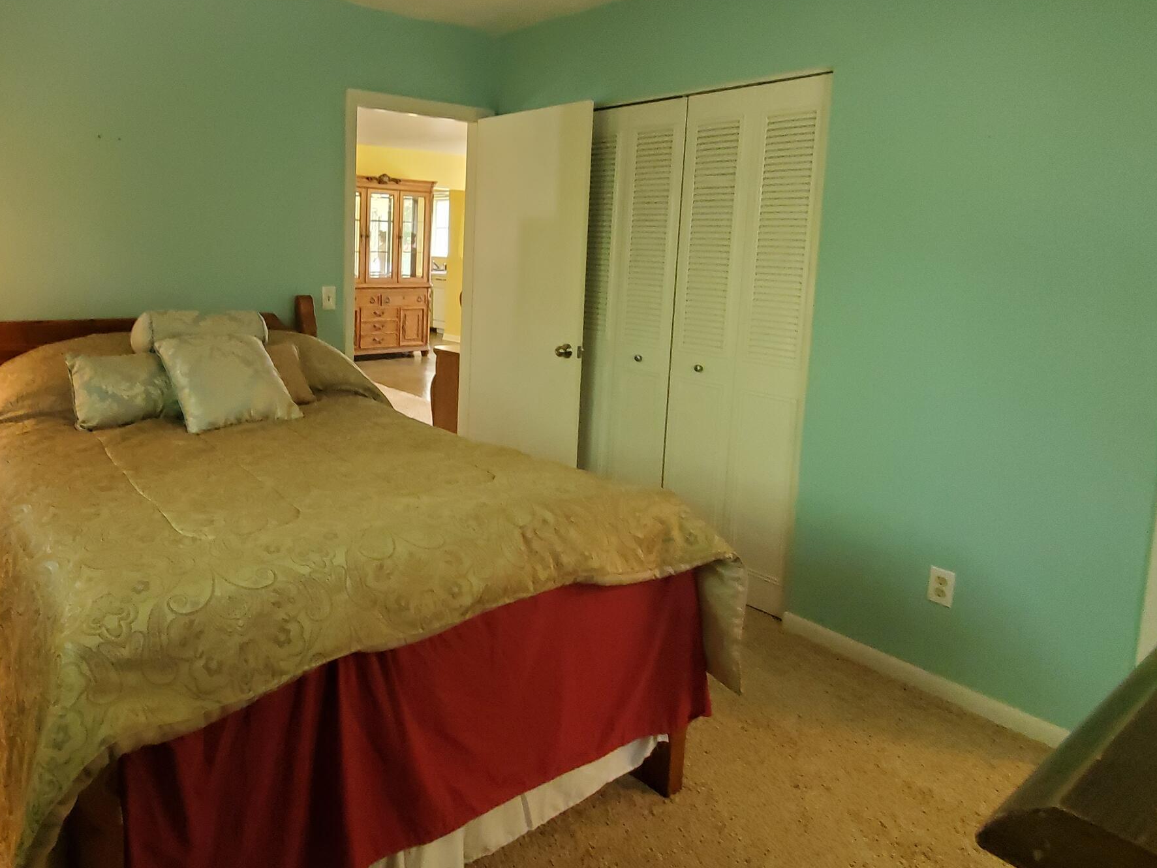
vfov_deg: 60.5
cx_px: 421
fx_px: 735
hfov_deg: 74.8
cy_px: 339
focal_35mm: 22
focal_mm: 1.8
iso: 400
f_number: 2.2
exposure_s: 1/30
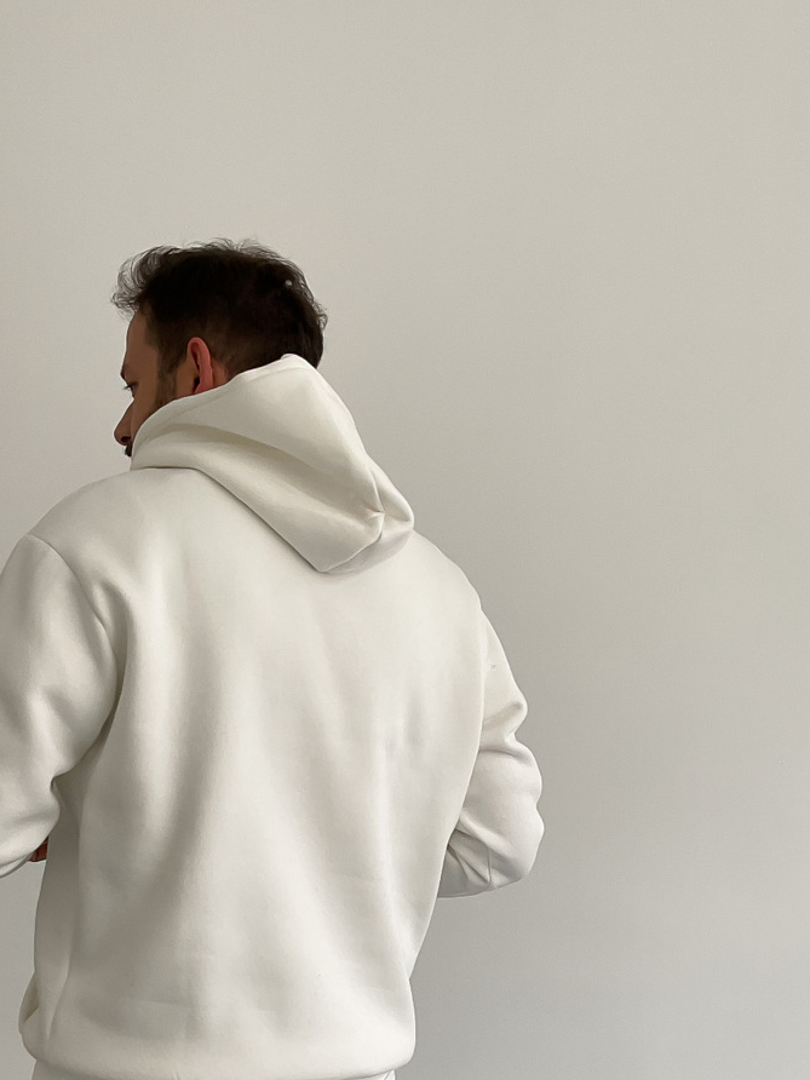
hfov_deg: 28.0
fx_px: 1622
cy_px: 900
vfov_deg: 35.4
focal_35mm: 52
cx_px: 421
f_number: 1.8
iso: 32
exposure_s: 1/120
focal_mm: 3
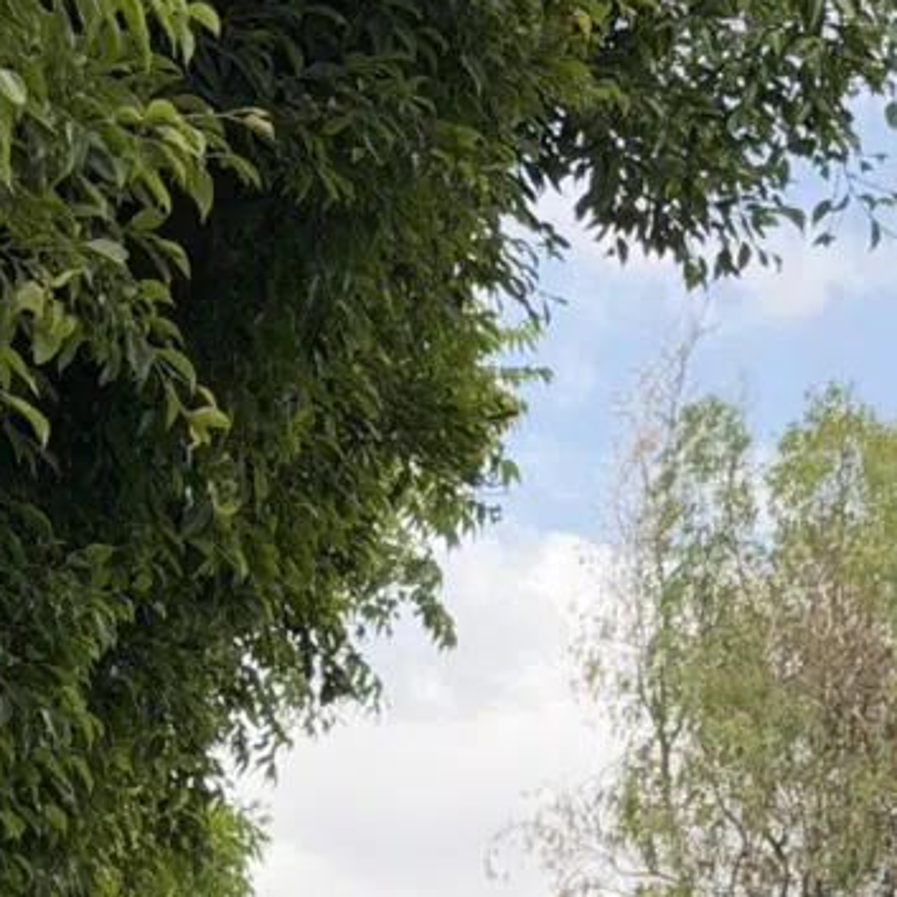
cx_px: 417
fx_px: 4808
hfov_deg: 10.7
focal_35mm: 164
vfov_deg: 10.3
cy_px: 1302
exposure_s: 1/2208
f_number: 1.78
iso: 100
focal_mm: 6.76
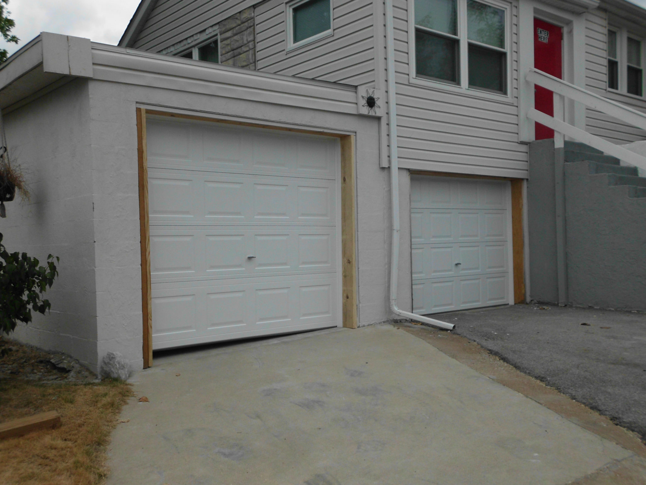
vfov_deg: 39.7
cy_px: 242
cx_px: 323
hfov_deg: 51.4
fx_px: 672
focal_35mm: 36
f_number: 8.3
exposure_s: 1/206
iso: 100
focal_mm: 6.57
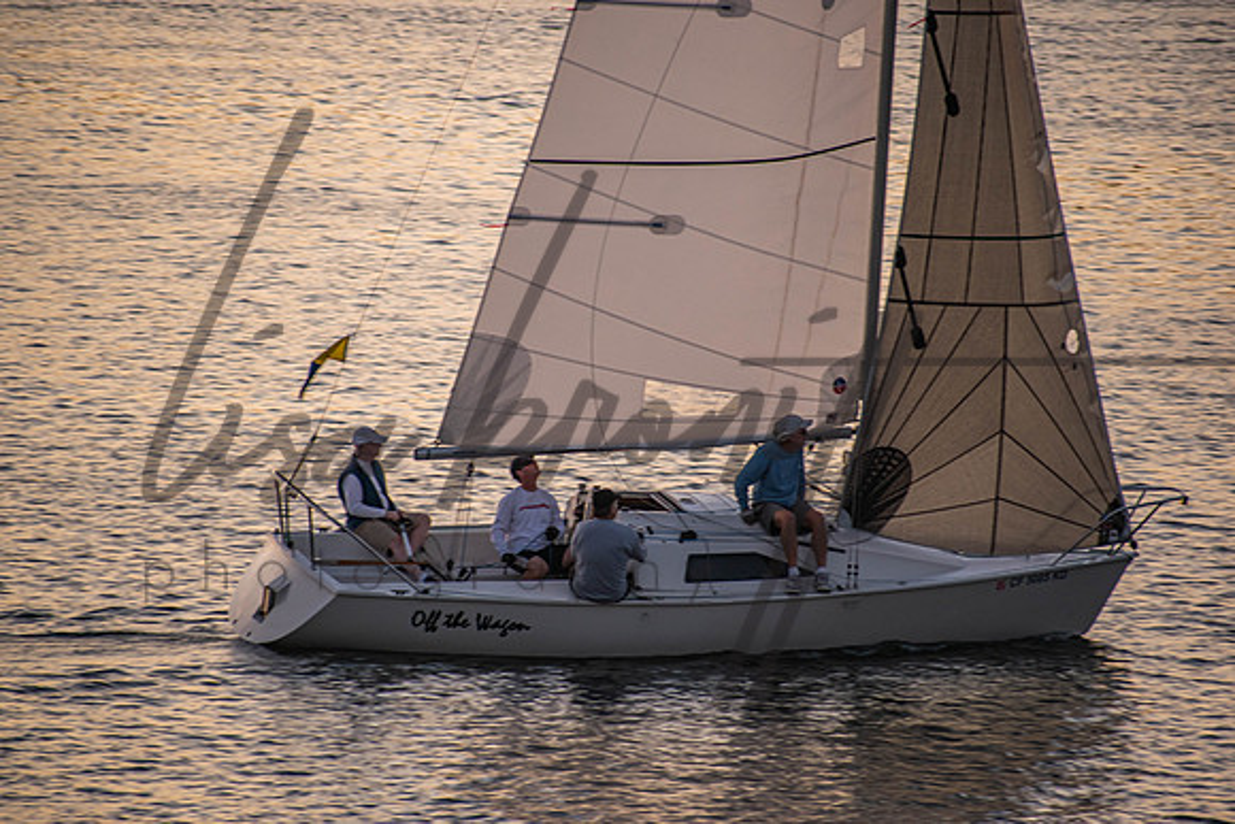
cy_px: 412
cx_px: 618
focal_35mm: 345
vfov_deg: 4.0
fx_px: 11838
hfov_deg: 6.0
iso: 800
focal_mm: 230
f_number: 6.3
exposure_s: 1/80
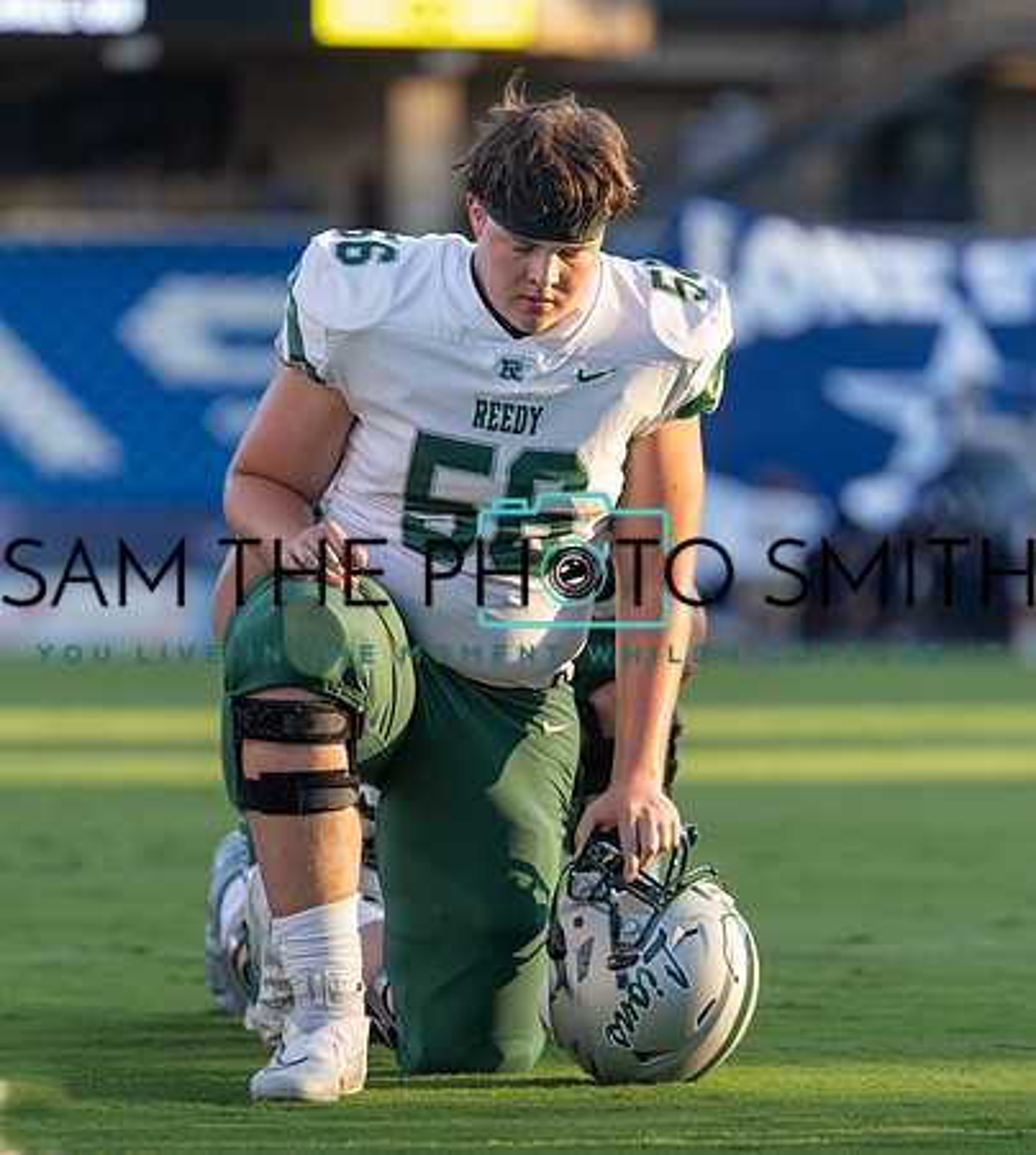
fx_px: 9759
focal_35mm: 272
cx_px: 426
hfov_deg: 6.1
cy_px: 634
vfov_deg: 6.8
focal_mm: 181
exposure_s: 1/1250
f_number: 3.2
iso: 500
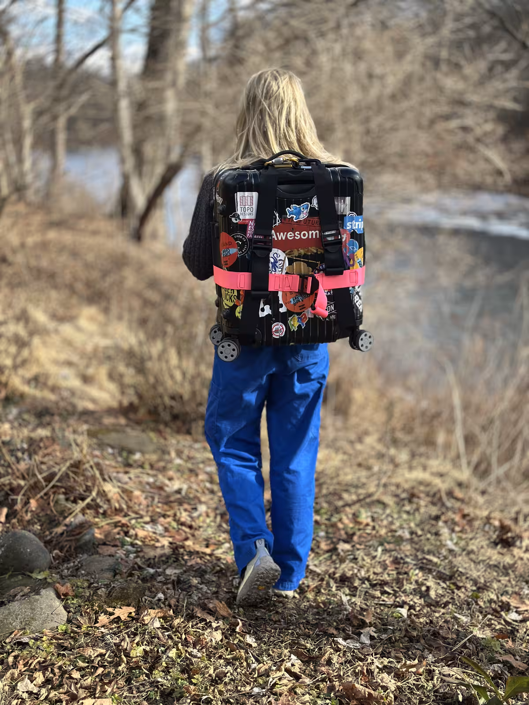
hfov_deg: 30.3
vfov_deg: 39.7
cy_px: 352
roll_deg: +2.0
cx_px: 264
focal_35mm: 48
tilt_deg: -13.6
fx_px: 978
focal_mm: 6.86
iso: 80
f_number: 1.78
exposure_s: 1/1095
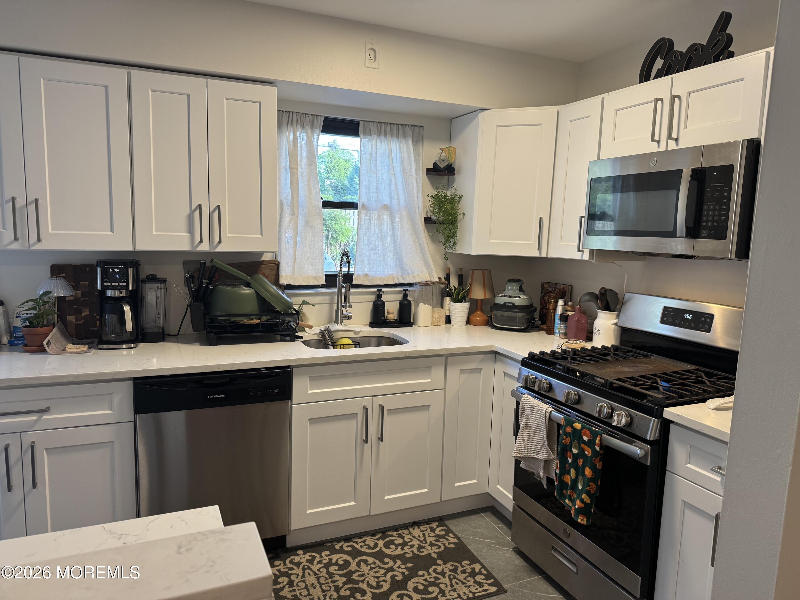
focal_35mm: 24
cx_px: 400
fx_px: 555
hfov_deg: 71.6
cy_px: 300
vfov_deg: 56.8
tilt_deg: -7.2
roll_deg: -2.2
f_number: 1.78
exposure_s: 1/120
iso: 125
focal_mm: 6.76
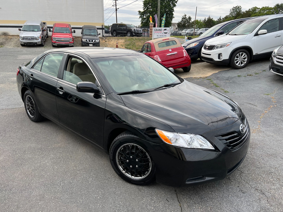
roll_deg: -0.5
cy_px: 106
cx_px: 142
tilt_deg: -18.3
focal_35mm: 26
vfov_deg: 53.1
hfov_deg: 67.3
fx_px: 213
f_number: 1.5
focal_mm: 5.7
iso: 50
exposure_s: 1/917
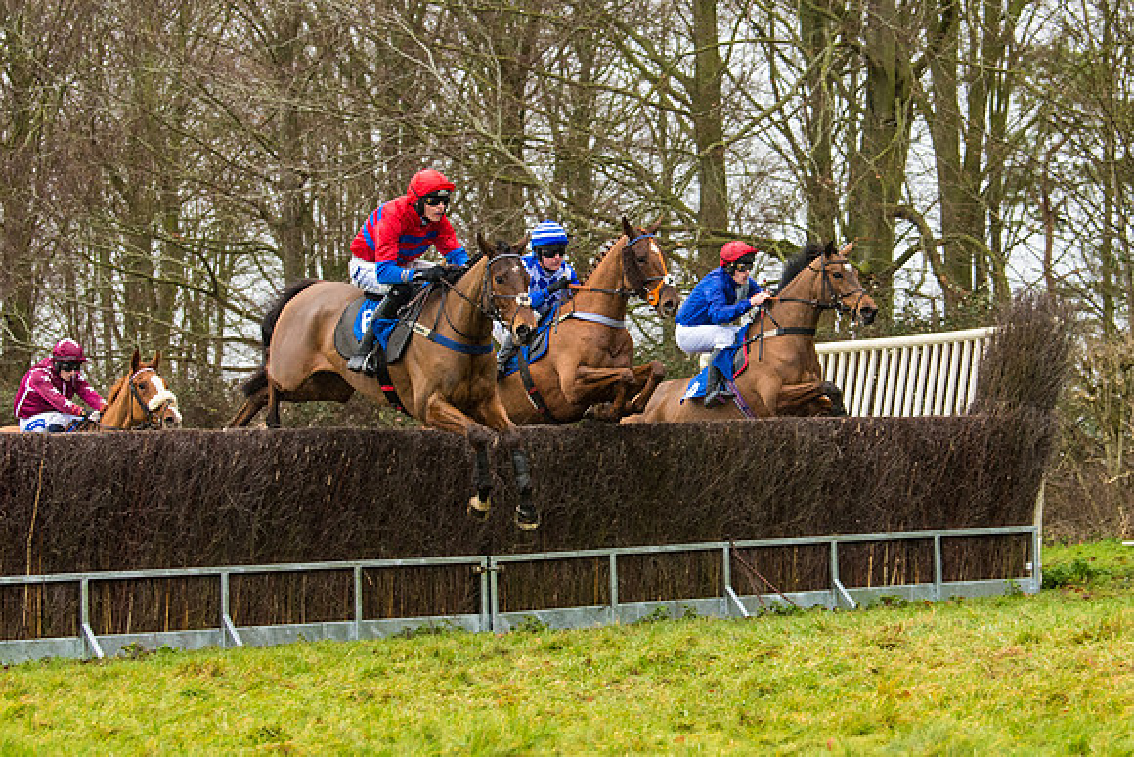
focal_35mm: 112
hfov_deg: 18.2
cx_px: 618
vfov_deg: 12.2
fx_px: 3530
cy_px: 378
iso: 1000
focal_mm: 75
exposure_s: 1/1000
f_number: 4
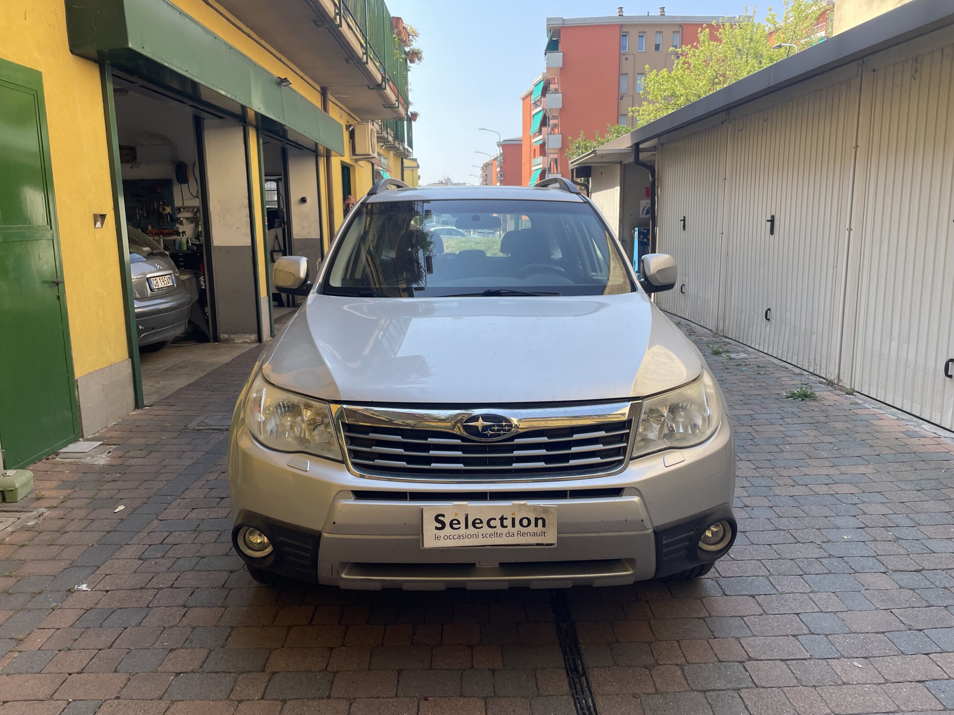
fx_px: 717
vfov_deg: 53.1
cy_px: 358
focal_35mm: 26
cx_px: 477
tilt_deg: -11.3
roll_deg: +0.4
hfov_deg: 67.3
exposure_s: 1/769
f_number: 1.6
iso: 32
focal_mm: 4.2
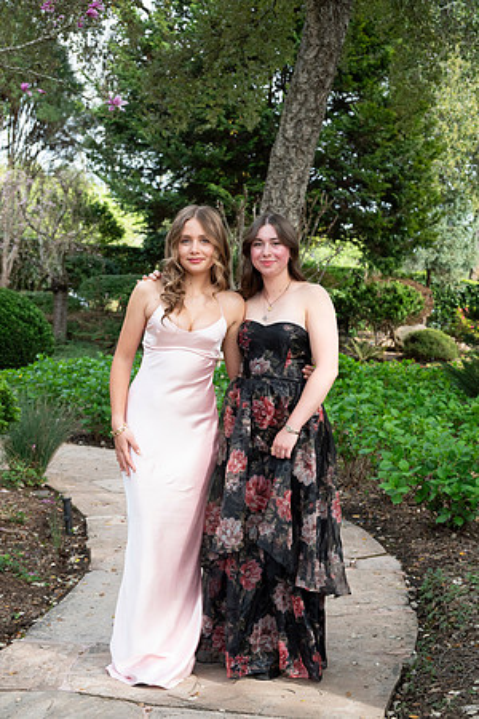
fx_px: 1078
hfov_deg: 25.1
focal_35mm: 54
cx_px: 240
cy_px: 360
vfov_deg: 36.9
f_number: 7.1
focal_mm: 54
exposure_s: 1/800
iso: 1250
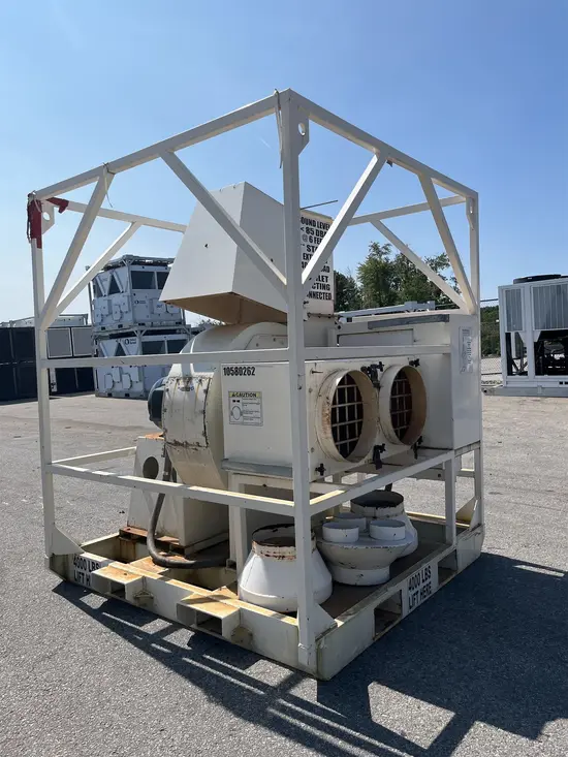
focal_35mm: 26
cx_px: 284
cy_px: 378
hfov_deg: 53.1
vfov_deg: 67.3
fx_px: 569
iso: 50
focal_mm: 5.1
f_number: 1.6
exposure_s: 1/5076
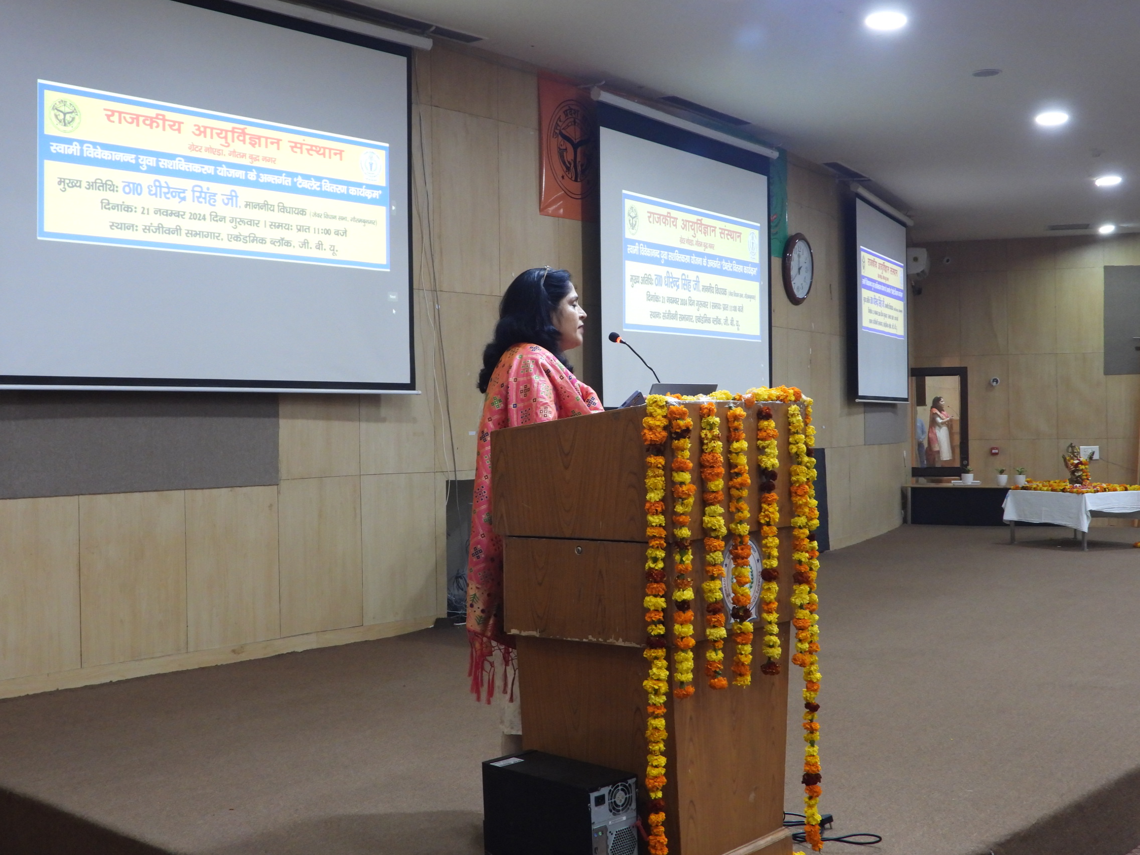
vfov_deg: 32.9
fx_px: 1449
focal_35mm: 44
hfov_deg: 42.9
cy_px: 428
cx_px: 570
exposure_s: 1/25
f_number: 3.2
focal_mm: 7.9
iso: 400
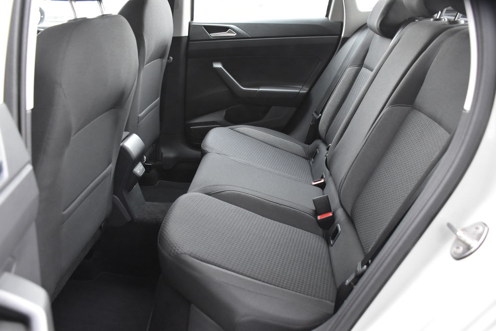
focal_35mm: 30
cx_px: 248
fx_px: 413
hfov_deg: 61.9
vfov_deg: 43.6
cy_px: 166
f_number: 3.5
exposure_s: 1/60
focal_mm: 20
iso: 1800
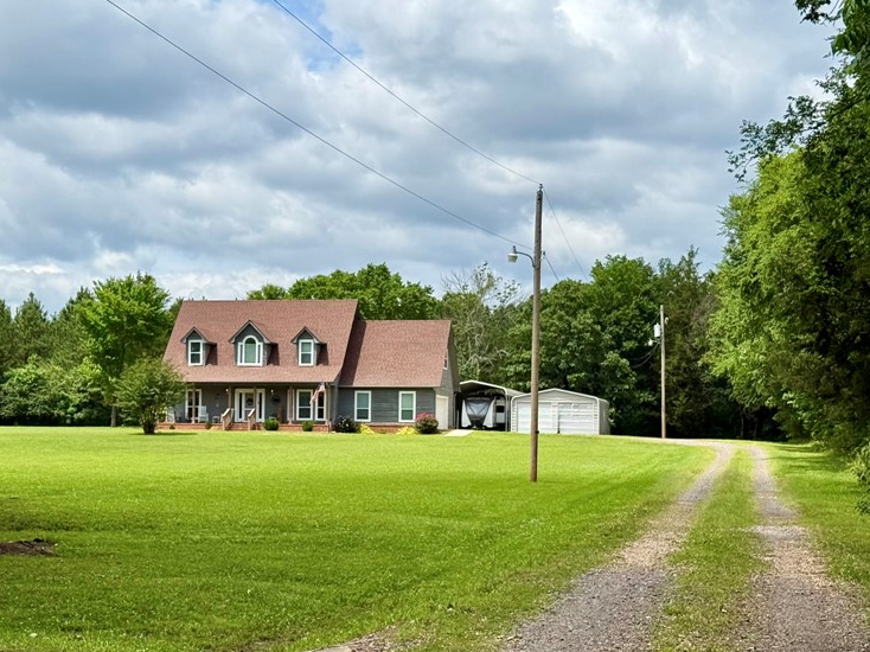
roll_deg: -0.7
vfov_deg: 21.9
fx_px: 1683
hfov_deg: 28.9
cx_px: 326
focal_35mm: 67
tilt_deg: +1.6
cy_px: 416
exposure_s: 1/7143
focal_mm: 6.76
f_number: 1.78
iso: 80
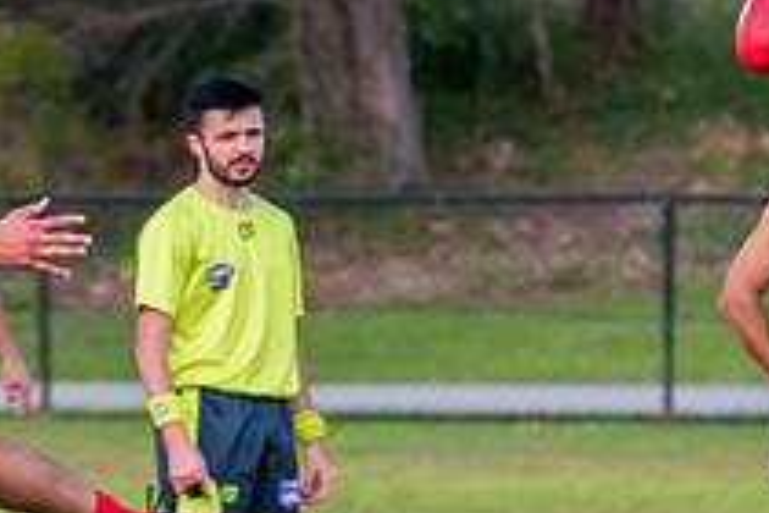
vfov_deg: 1.2
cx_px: 442
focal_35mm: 1105
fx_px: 23602
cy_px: 476
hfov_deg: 1.9
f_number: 5.6
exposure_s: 1/1250
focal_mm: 280
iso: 800
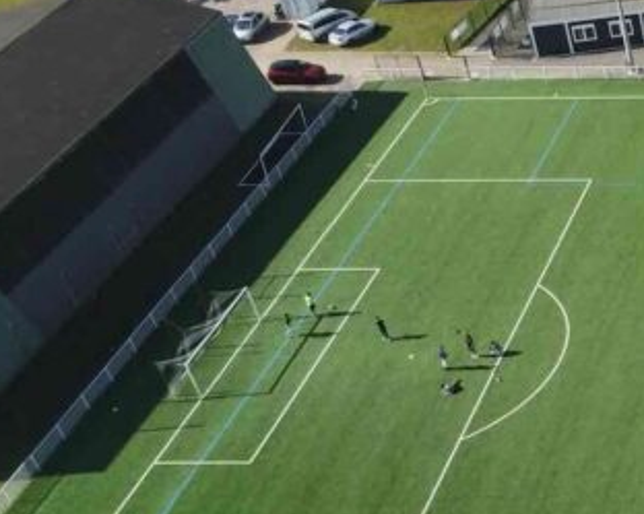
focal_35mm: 77
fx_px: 1466
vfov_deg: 19.9
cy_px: 299
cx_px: 999
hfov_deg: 20.7
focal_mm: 4
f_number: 2.4
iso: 100
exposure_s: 1/669
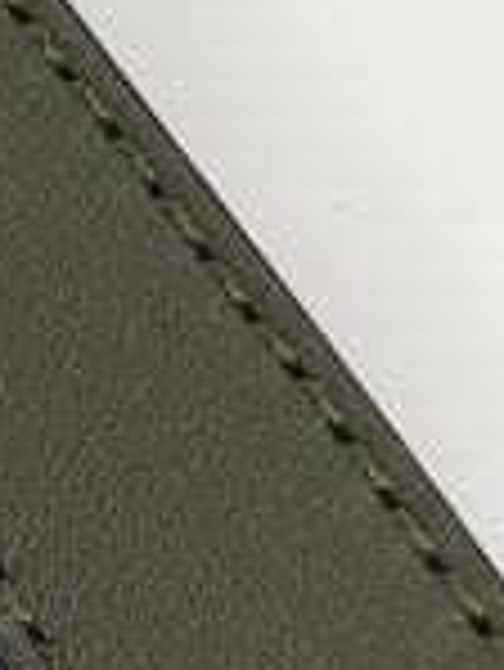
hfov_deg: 9.3
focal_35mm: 155
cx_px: -234
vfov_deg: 12.7
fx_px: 3005
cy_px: 299
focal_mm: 6.18
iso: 80
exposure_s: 1/99.9
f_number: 1.65
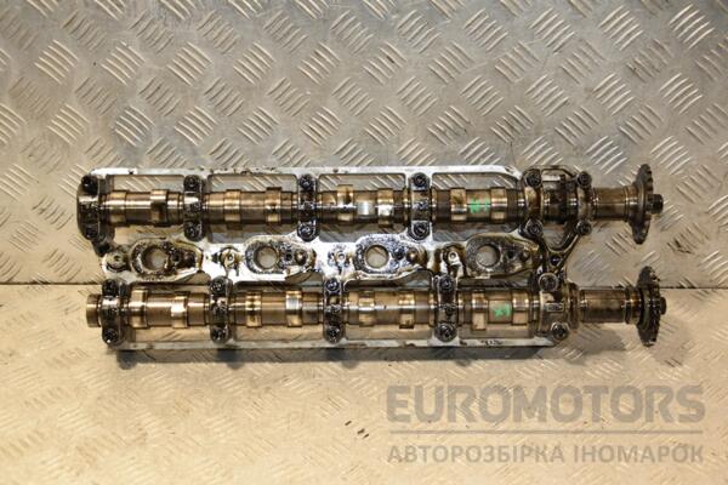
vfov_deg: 23.8
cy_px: 242
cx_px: 364
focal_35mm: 57
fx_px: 1153
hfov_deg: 35.1
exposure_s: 1/200
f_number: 5
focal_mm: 38
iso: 800
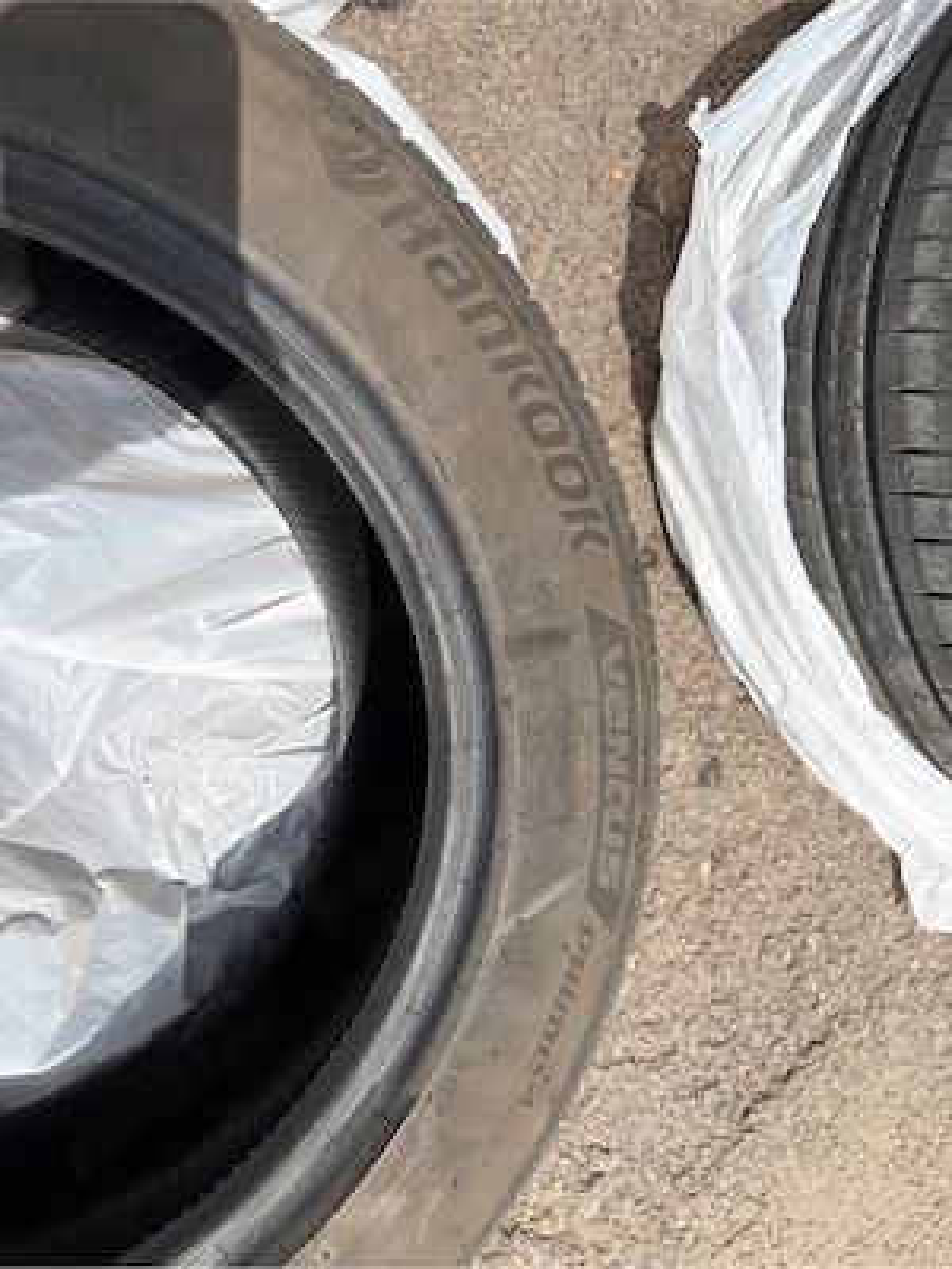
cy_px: 634
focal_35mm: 26
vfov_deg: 67.3
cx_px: 476
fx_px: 953
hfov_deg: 53.1
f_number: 1.6
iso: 50
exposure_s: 1/4329
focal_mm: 5.96
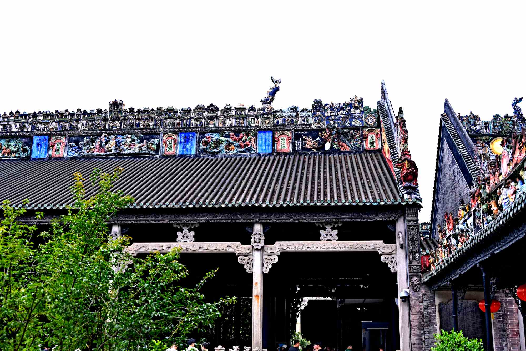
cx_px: 263
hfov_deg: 44.5
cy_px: 176
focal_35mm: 44
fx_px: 643
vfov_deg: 30.5
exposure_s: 1/500
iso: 400
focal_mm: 44
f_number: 5.3
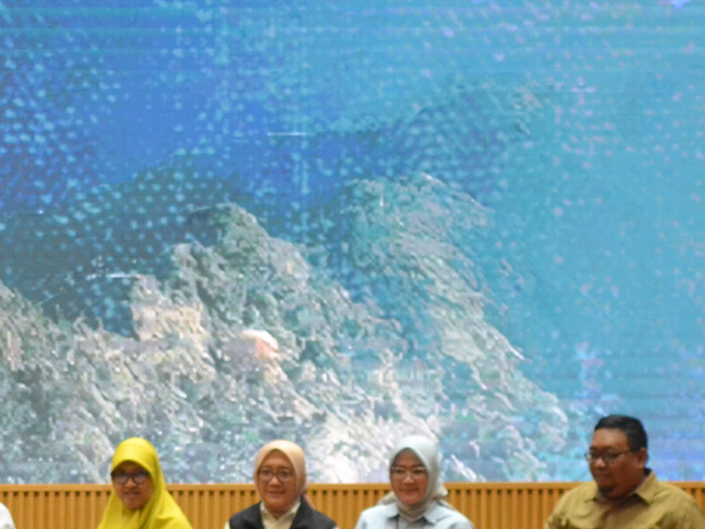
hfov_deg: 7.7
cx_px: 97
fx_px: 5214
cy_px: 479
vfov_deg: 5.8
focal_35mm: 256
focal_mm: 78
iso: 3200
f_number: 4
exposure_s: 1/100
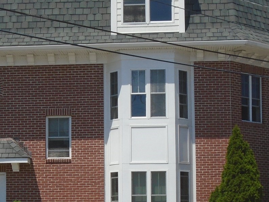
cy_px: 167
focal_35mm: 127
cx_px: 97
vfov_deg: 11.6
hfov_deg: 15.5
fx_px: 987
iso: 100
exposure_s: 1/1000
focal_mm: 8.7
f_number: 4.5
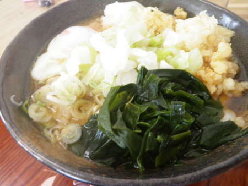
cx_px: 124
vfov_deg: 49.8
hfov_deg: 63.4
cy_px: 93
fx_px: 201
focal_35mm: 28
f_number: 3.5
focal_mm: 5
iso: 100
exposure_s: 1/6
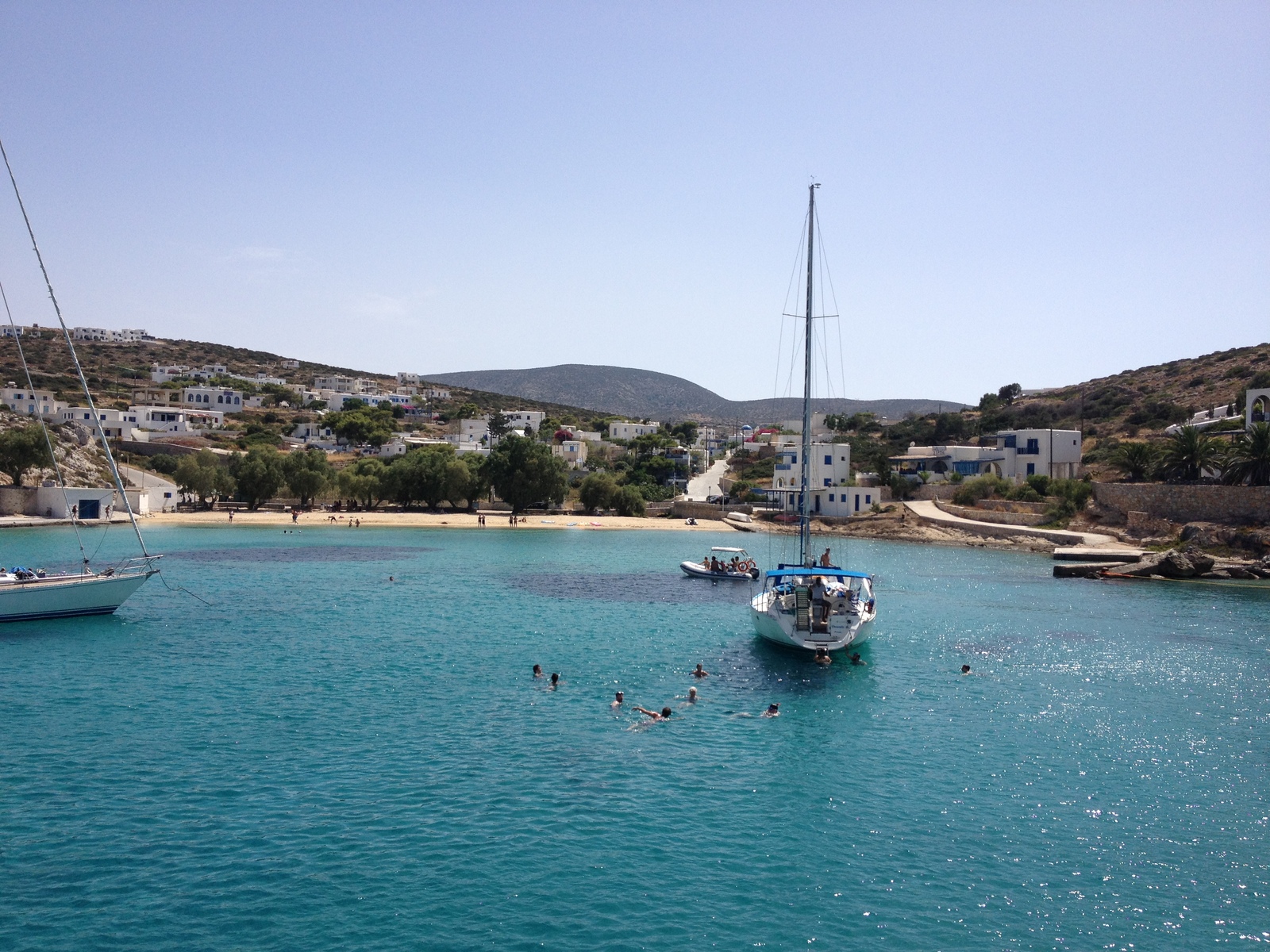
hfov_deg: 52.6
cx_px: 635
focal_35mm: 35
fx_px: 1284
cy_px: 476
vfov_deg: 40.7
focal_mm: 4.28
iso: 50
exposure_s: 1/2208
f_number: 2.4
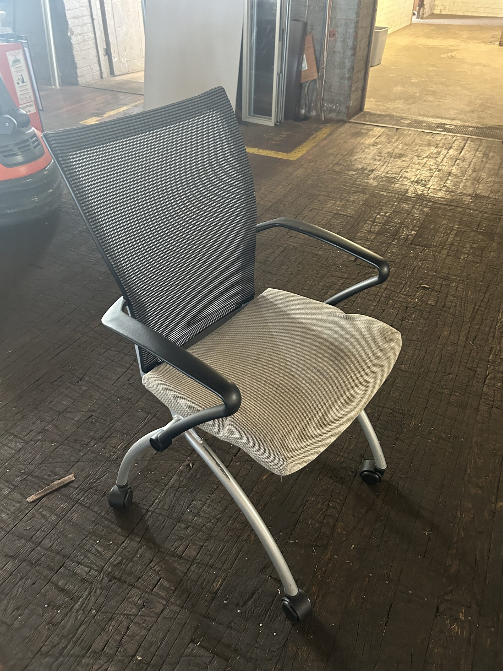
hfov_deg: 53.1
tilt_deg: -36.6
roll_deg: +0.3
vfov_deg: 67.3
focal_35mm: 26
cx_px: 252
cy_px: 336
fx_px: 504
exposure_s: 1/40
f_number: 1.5
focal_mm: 5.7
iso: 640
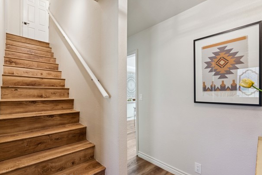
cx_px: 131
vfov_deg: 69.7
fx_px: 125
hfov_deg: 92.6
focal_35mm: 17
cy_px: 92
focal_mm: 16.2
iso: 100
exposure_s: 1.3
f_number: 13
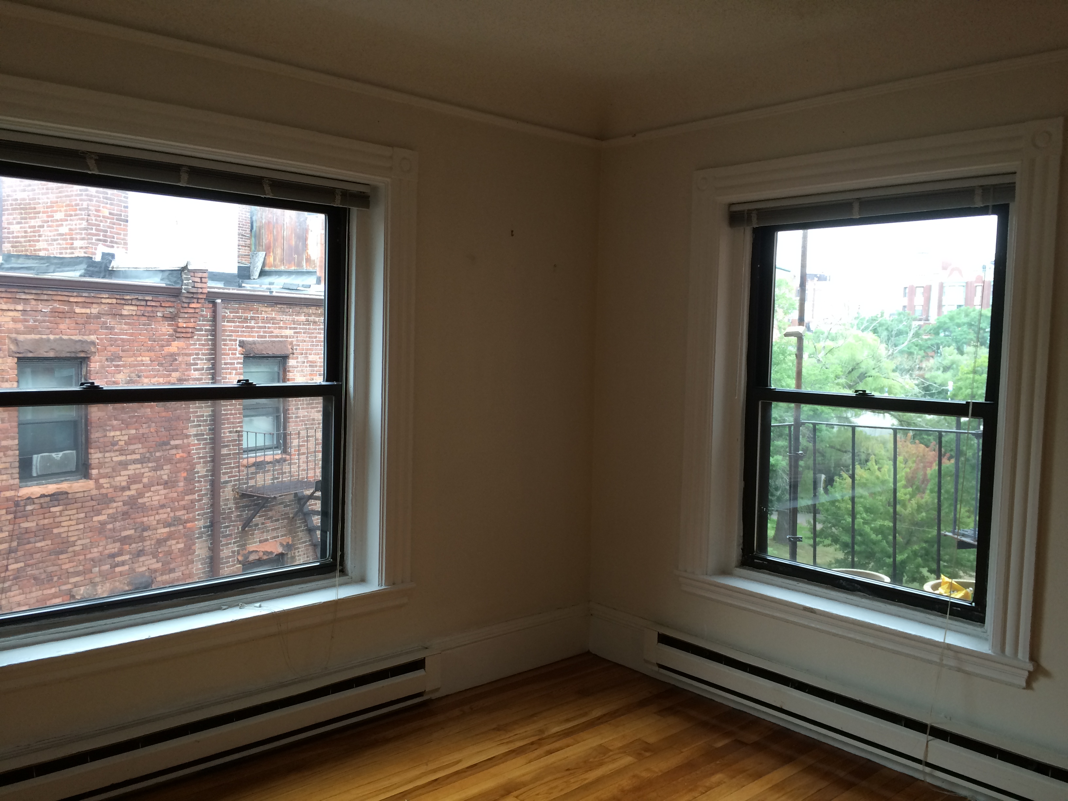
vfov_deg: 48.2
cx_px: 534
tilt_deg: -4.8
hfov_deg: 61.7
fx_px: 895
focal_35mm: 29
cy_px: 400
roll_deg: -0.6
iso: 50
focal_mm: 4.15
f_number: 2.2
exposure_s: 1/30
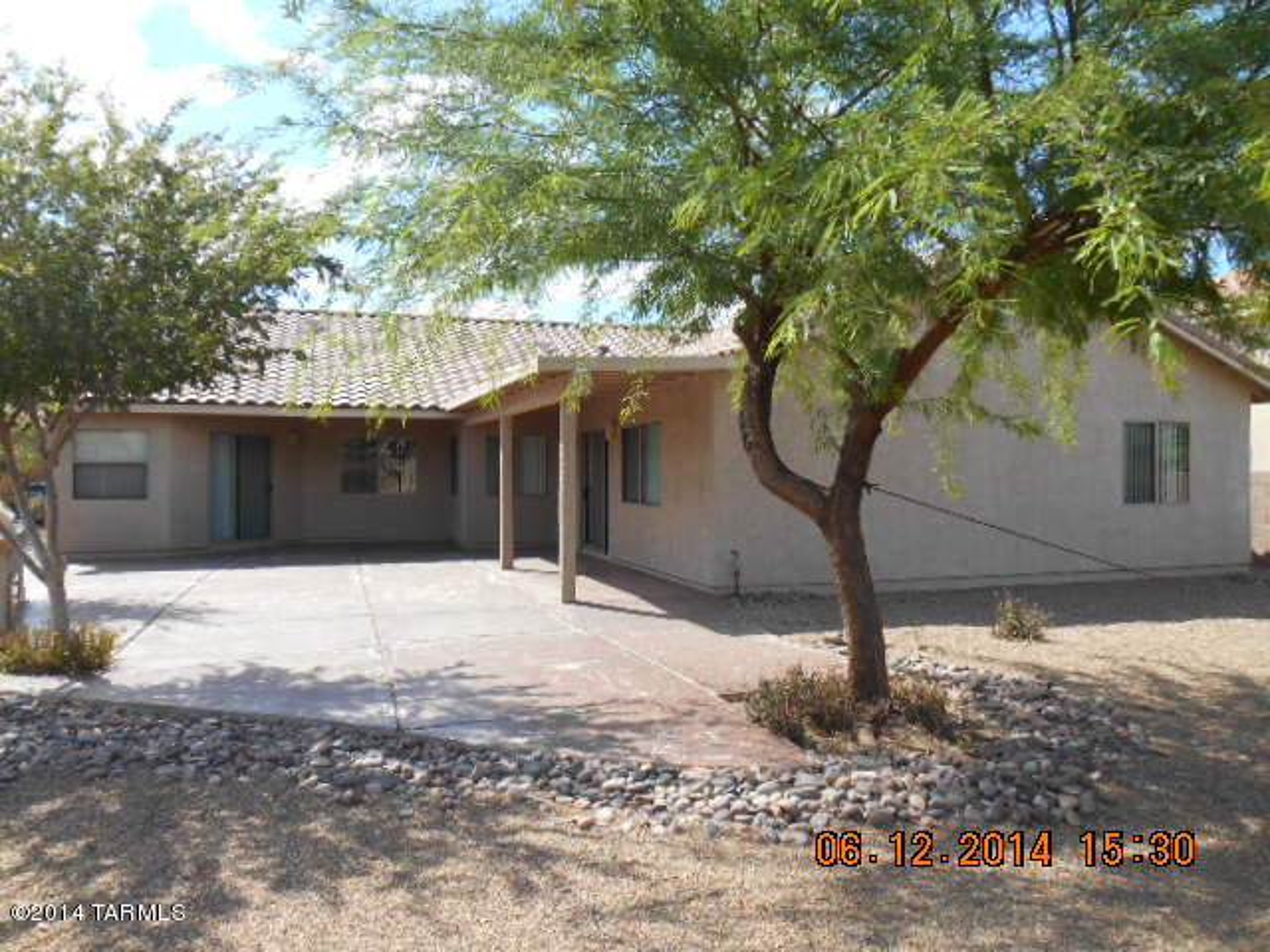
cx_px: 635
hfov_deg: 67.3
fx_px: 954
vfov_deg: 53.1
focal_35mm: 26
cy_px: 476
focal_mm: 4.7
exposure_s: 1/500
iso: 80
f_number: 3.4
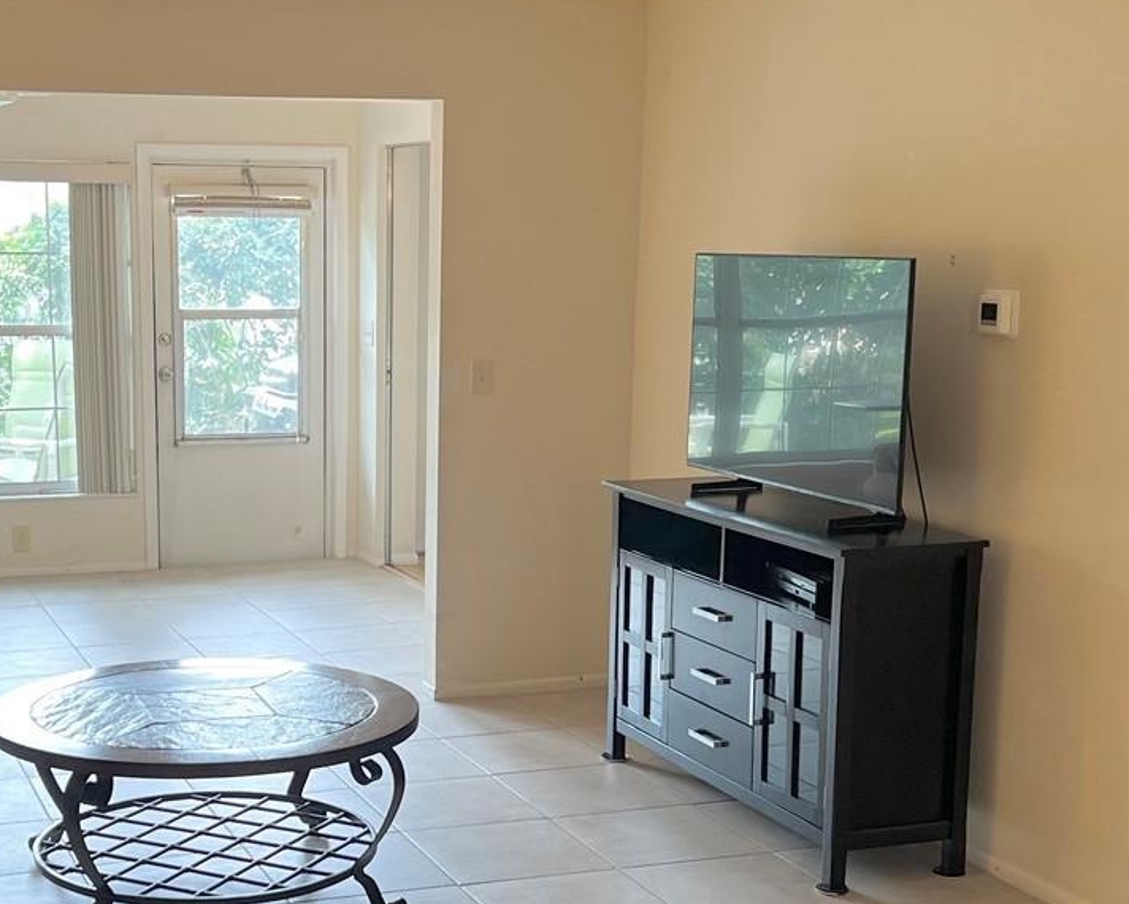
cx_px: 358
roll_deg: -0.1
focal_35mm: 57
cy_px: 584
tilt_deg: -11.5
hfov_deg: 32.7
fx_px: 1905
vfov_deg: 26.6
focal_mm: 5.7
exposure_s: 1/120
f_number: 1.5
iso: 100
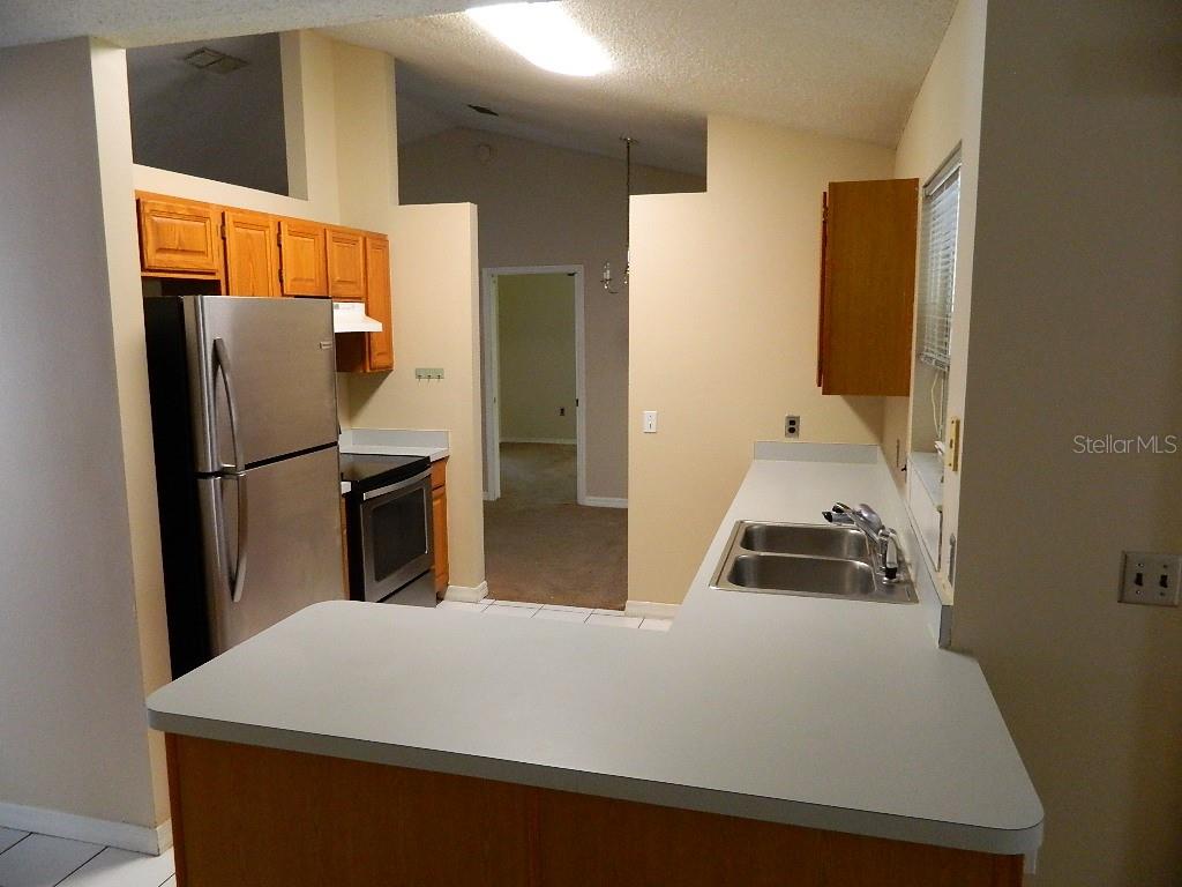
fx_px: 854
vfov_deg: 54.9
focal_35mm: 25
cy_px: 444
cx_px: 591
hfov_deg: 69.4
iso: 400
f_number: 3.1
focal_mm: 4.5
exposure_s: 1/20
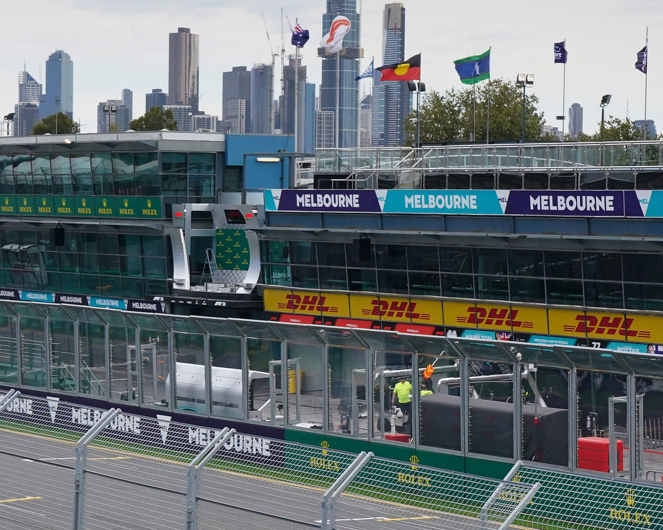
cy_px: 318
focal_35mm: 111
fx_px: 2178
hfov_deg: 17.3
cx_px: 256
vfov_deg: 13.9
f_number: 10
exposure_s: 1/800
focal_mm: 40
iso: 1250
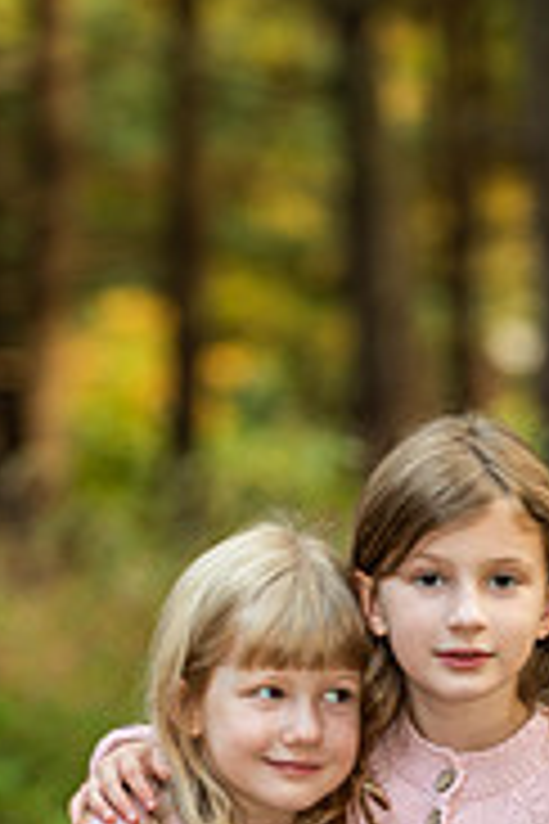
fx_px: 7022
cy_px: 851
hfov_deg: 4.5
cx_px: 387
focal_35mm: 307
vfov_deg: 6.7
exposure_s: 1/60
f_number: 3.5
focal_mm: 125
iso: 250
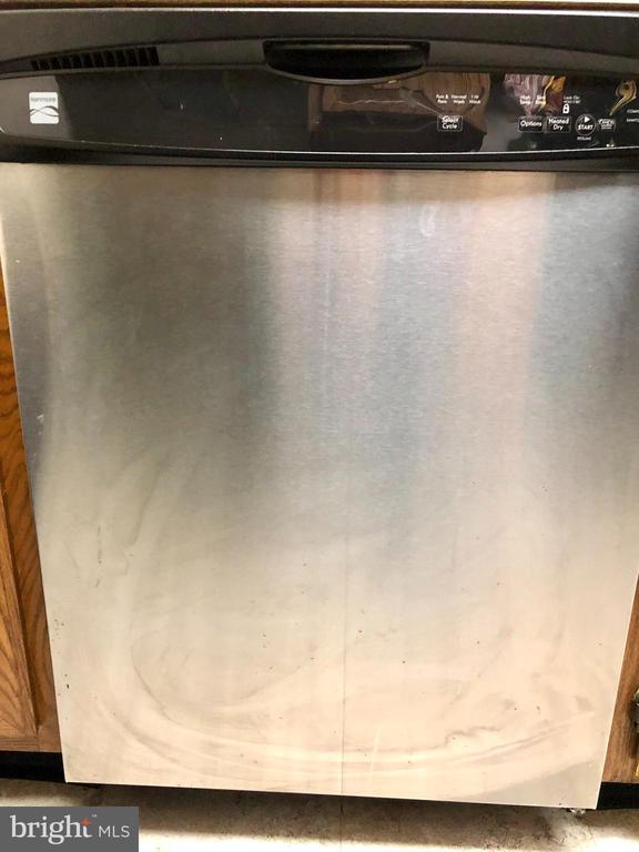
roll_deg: -0.4
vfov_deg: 63.4
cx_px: 320
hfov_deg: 49.7
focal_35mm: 28
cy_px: 426
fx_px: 689
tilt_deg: -17.2
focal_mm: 4
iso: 100
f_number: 1.8
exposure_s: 1/8
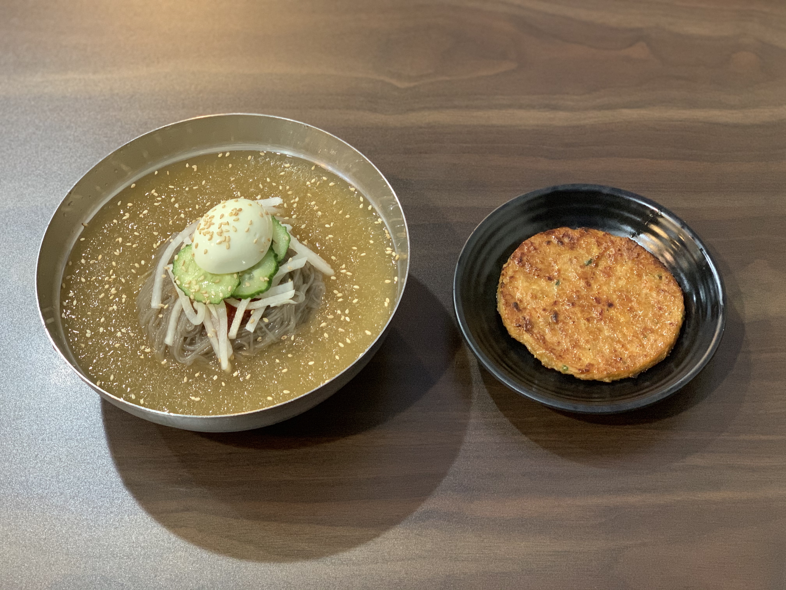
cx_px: 393
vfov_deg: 28.0
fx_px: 1181
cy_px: 295
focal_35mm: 52
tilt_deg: -57.0
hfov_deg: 36.8
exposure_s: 1/40
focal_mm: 6
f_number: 2.4
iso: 400
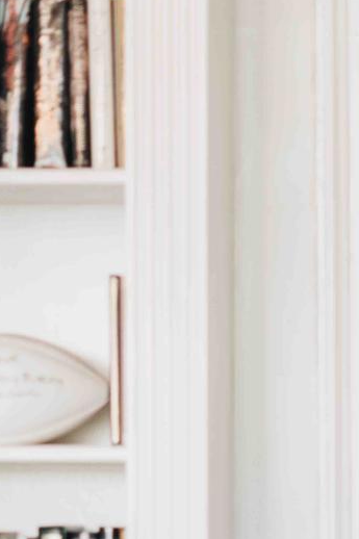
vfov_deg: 10.4
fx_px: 2889
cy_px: 769
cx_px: 553
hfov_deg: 7.0
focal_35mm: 193
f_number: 2.5
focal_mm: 50
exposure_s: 1/160
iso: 250
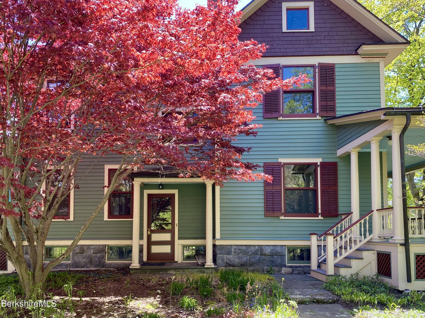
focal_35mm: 26
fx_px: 319
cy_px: 159
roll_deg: -1.5
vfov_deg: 53.1
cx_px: 212
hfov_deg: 67.3
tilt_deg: +9.6
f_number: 1.8
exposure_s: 1/157
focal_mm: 4.25
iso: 32
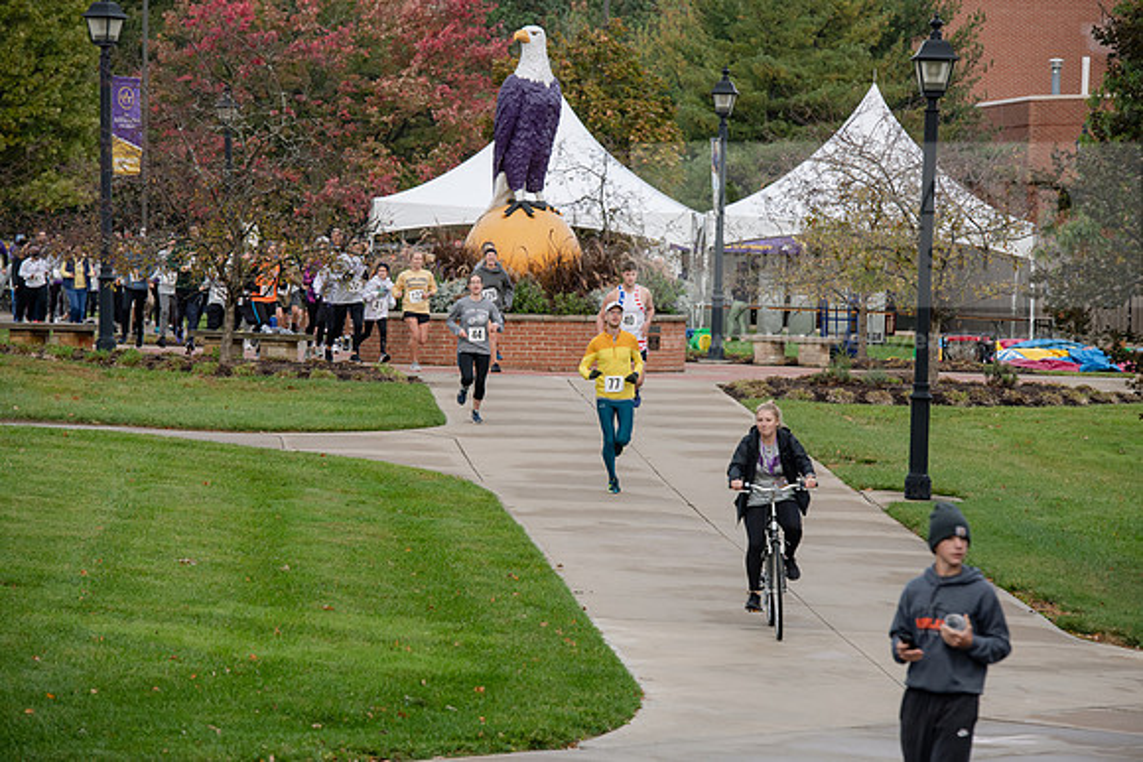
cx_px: 572
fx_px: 5557
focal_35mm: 175
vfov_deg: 7.9
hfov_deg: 11.7
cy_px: 381
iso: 500
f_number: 6.3
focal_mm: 175
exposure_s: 1/400
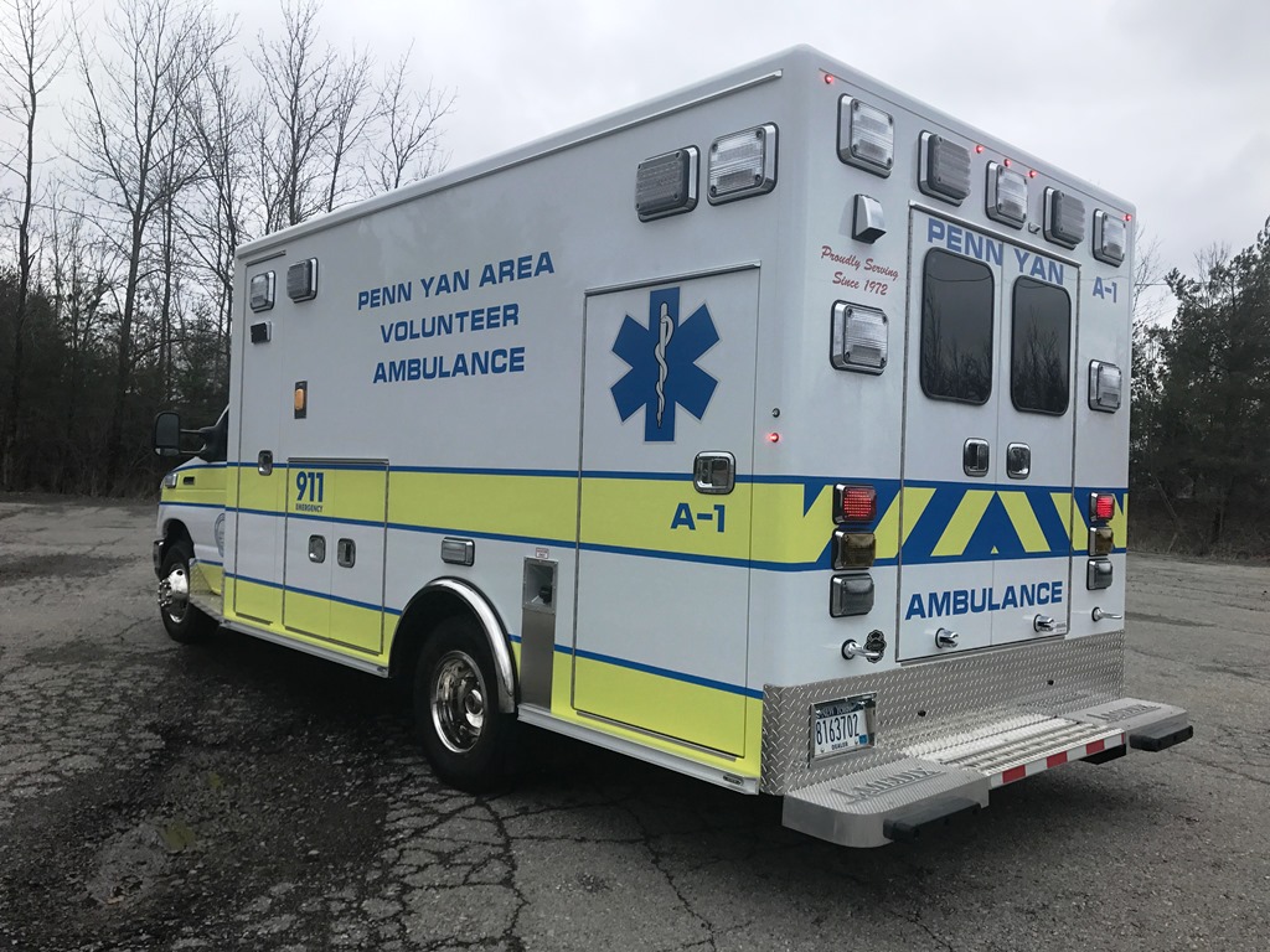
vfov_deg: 49.7
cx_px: 635
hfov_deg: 63.4
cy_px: 476
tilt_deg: +2.4
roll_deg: -4.4
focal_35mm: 28
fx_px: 1027
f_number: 1.8
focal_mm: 3.99
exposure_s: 1/630
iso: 20
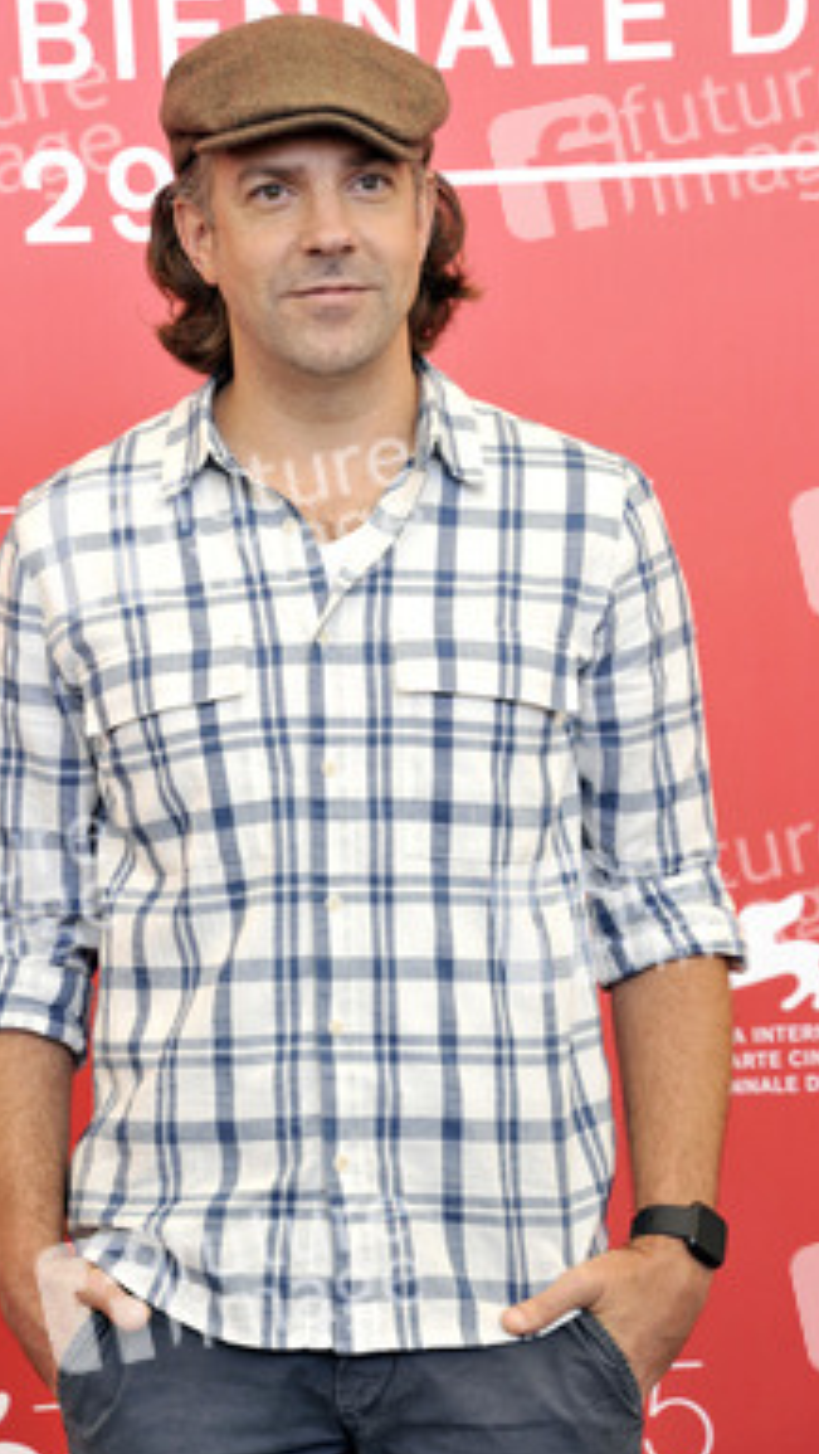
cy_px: 718
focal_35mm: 136
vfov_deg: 15.8
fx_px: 5243
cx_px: 342
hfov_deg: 8.9
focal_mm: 125
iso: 1000
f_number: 8
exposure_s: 1/200
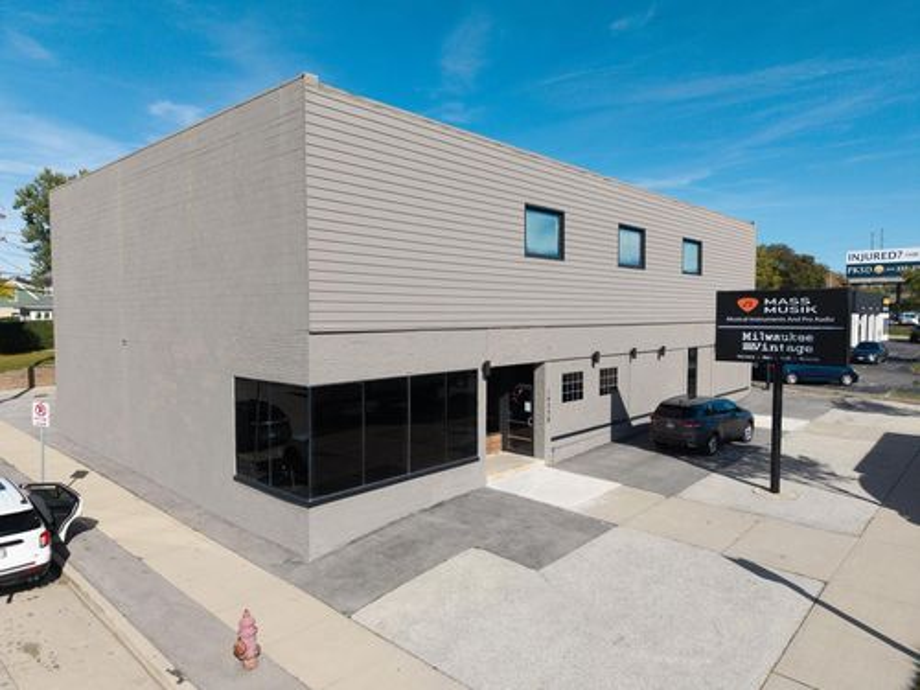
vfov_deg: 56.8
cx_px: 460
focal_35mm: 24
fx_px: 638
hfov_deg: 71.6
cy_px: 345
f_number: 1.8
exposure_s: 1/500
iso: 100
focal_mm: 8.67
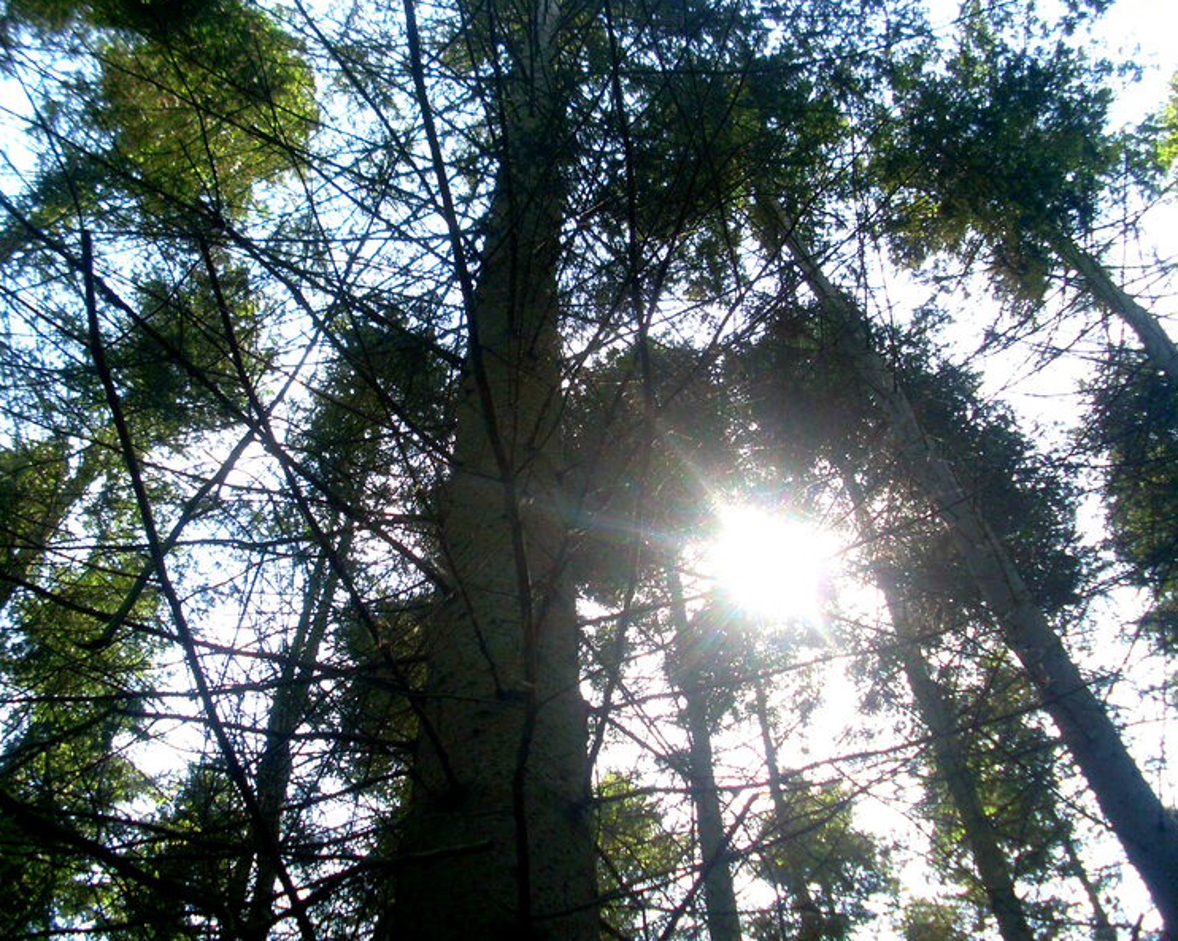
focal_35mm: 40
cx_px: 600
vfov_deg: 37.3
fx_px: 1394
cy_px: 468
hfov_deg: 45.8
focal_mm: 6.3
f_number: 7.7
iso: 80
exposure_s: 1/60
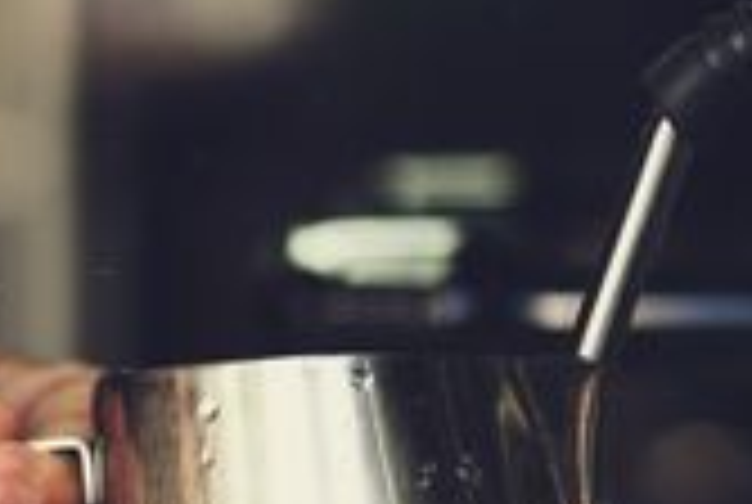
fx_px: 4373
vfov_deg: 6.6
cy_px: 290
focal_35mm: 209
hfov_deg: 9.8
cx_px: 401
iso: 250
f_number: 2.8
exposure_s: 1/125
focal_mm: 50
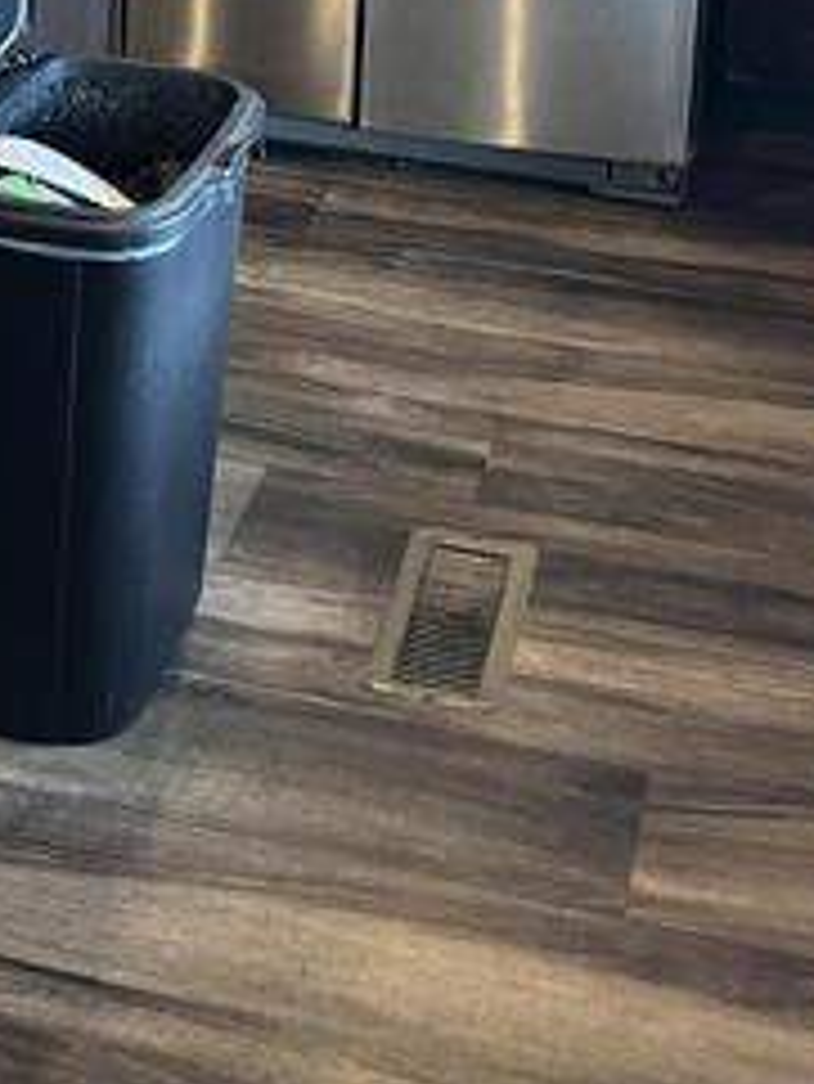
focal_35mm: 69
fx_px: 2161
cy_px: -351
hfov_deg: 21.3
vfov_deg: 24.4
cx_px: 373
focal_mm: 5.1
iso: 320
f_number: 1.6
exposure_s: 1/60
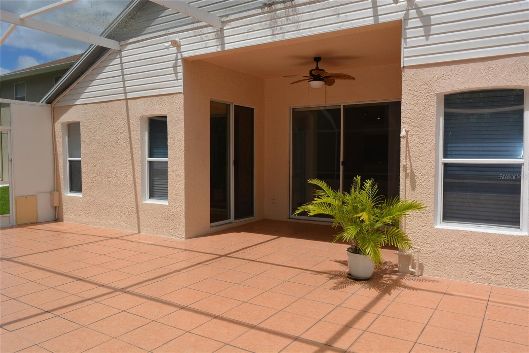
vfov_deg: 48.0
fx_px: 397
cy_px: 176
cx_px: 264
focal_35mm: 27
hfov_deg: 67.3
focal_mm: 18
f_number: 9
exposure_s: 1/200
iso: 100
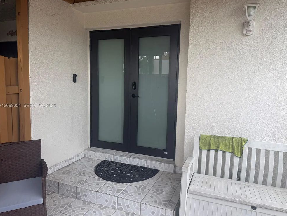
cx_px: 147
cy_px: 106
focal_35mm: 25
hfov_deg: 69.4
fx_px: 207
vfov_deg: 54.9
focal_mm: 6.76
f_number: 1.78
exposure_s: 1/473
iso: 80
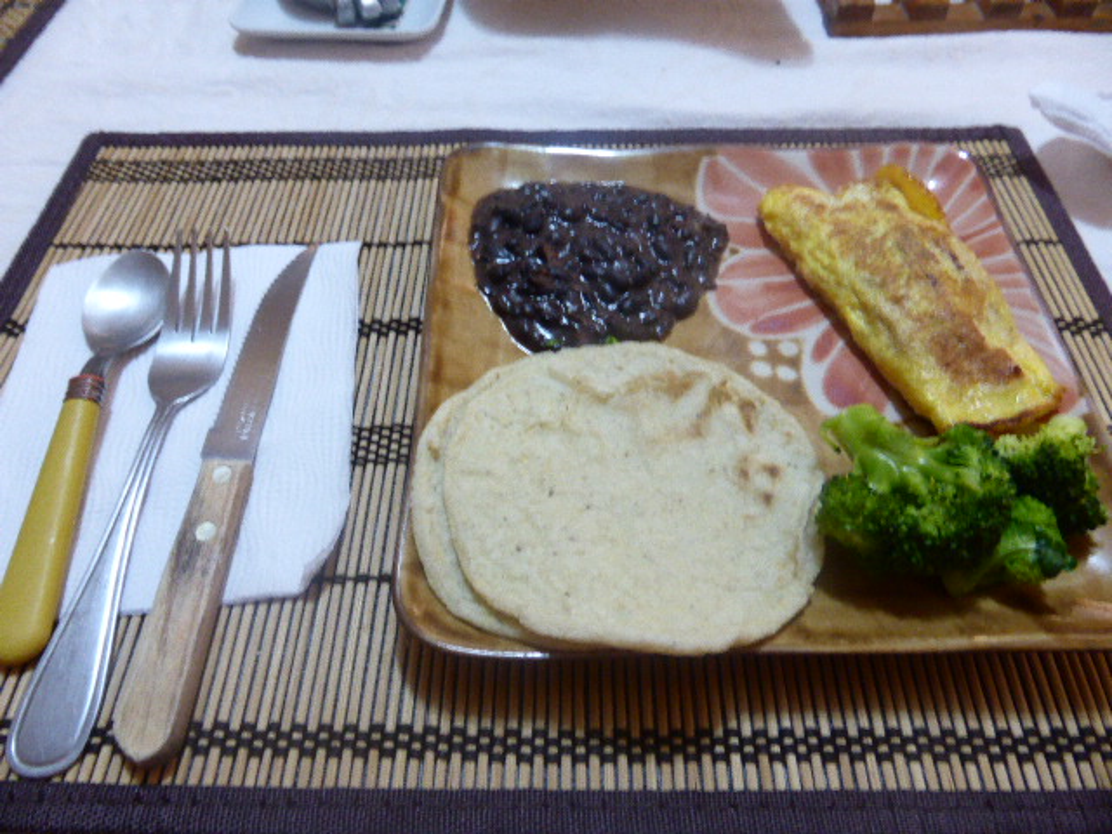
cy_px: 417
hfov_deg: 71.6
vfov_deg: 56.8
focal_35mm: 24
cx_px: 556
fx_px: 771
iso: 400
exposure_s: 1/8
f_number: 3.3
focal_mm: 4.3
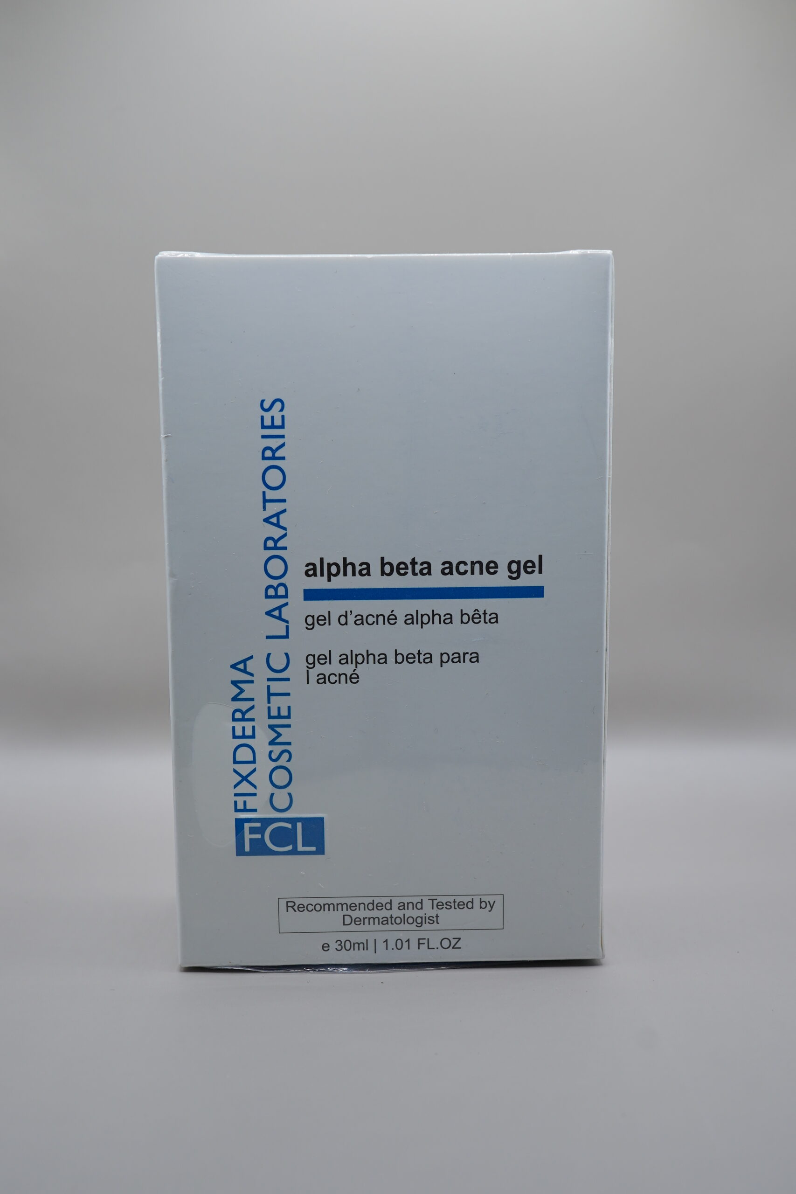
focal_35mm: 36
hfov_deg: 36.9
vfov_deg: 53.1
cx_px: 398
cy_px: 597
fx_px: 1194
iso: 200
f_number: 6.3
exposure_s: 1/80
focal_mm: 24
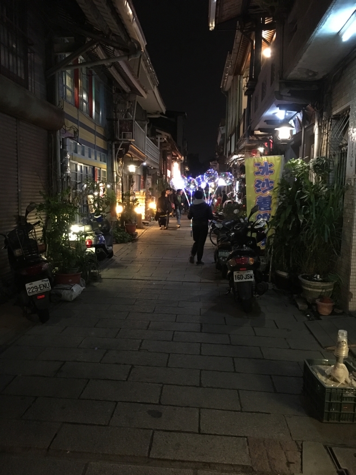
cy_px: 238
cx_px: 178
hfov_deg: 48.2
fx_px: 398
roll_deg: +0.7
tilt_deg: -5.7
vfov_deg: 61.7
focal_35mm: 29
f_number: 2.2
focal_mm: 4.15
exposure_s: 1/15
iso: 320
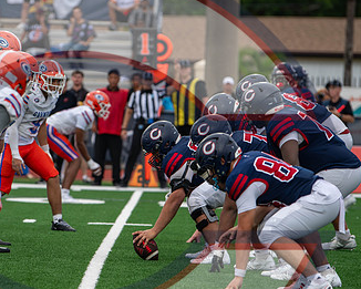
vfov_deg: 4.6
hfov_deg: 5.8
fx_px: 3591
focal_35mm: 336
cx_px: 129
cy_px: 193
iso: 450
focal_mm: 165
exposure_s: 1/1000
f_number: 2.8
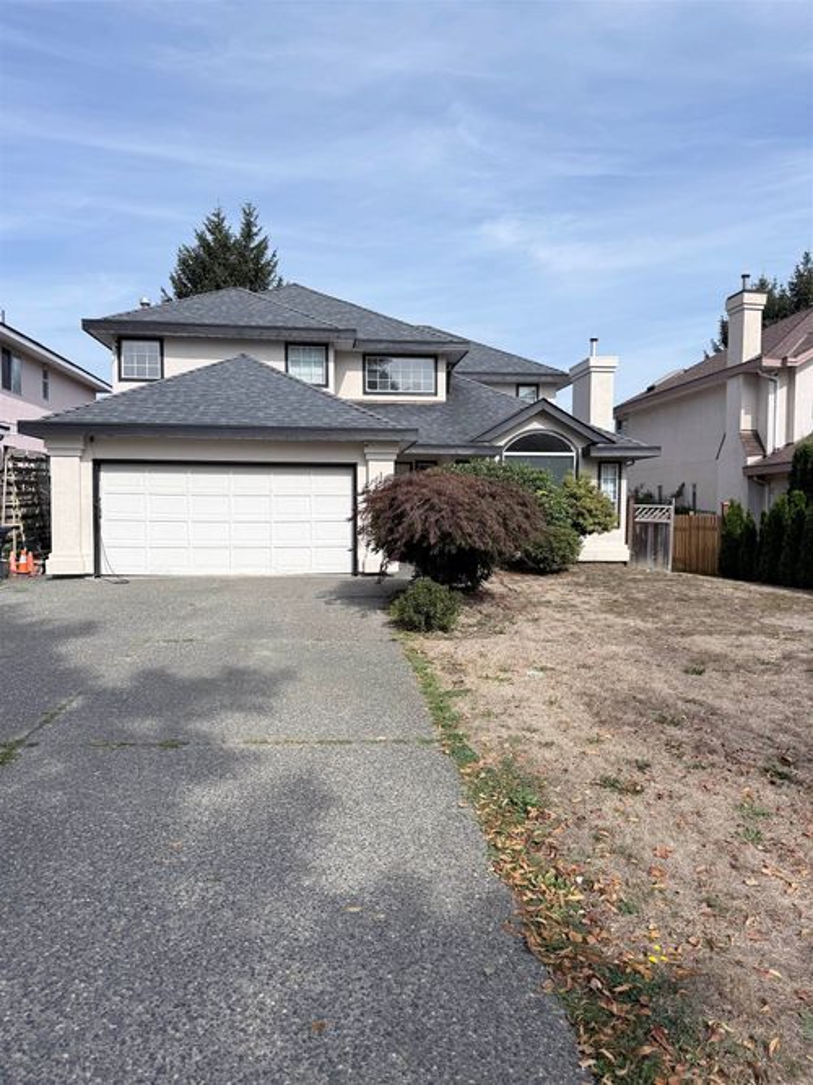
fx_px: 752
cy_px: 542
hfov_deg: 56.8
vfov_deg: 71.6
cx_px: 406
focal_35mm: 24
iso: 80
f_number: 1.78
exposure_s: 1/4975
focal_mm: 6.76
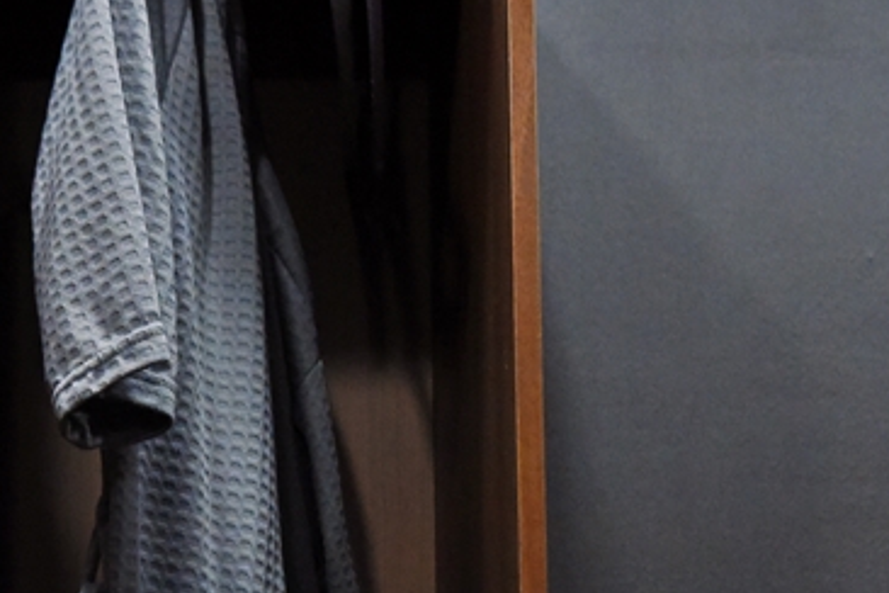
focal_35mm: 93
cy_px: 796
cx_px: 240
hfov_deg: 21.7
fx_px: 2296
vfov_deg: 14.1
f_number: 5
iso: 4000
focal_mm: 34
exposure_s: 1/250
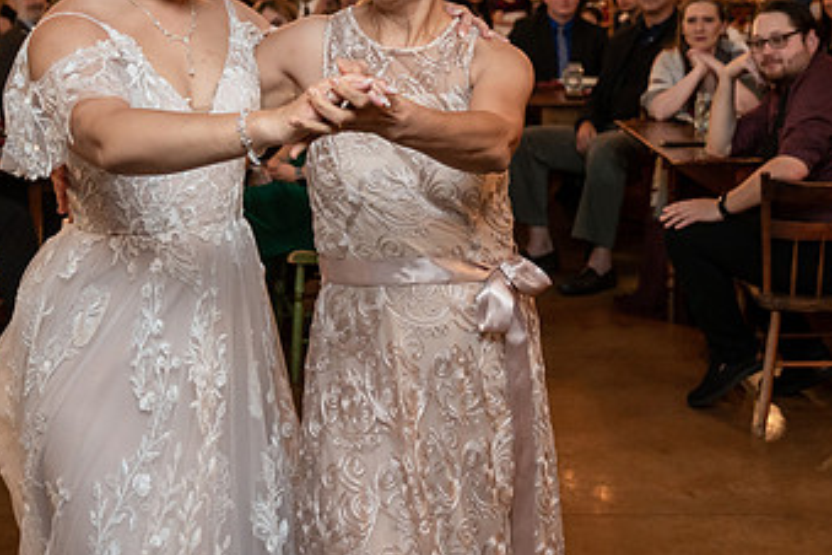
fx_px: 1479
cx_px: 366
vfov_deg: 20.9
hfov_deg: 31.4
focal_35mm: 64
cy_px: 85
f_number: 4
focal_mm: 33
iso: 2000
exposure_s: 1/100
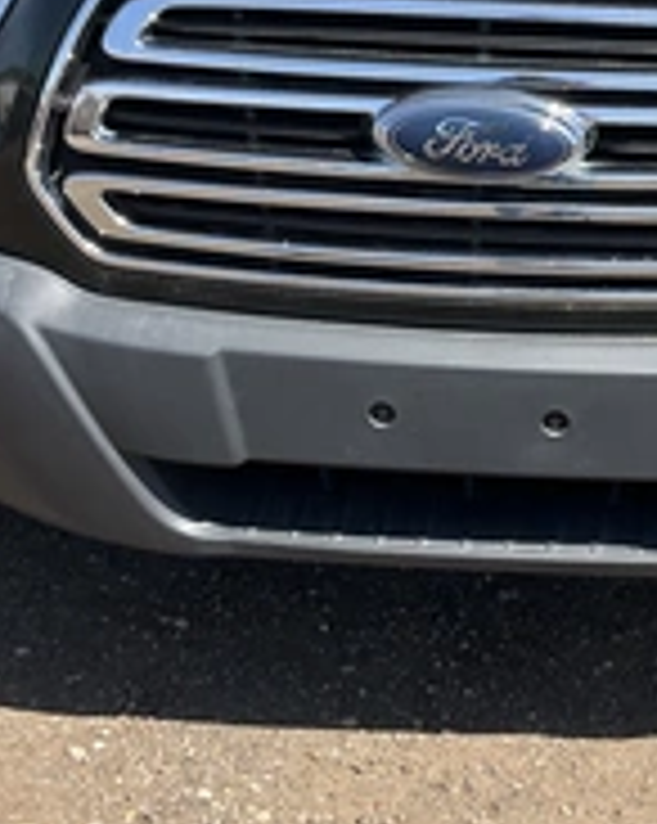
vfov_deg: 30.3
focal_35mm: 62
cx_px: 500
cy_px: 270
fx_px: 1509
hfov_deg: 24.3
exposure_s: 1/929
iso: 25
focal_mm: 3
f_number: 1.8
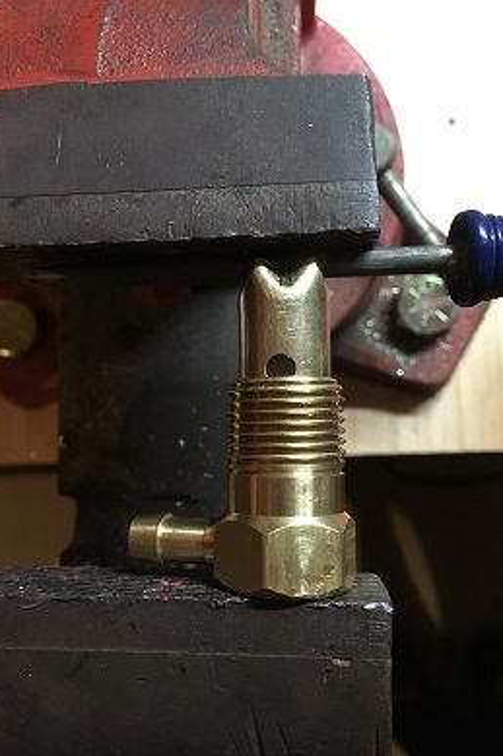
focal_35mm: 31
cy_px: 385
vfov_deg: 60.3
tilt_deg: -82.4
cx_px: 216
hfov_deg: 42.2
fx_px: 650
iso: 250
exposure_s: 1/15
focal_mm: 4.15
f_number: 2.2
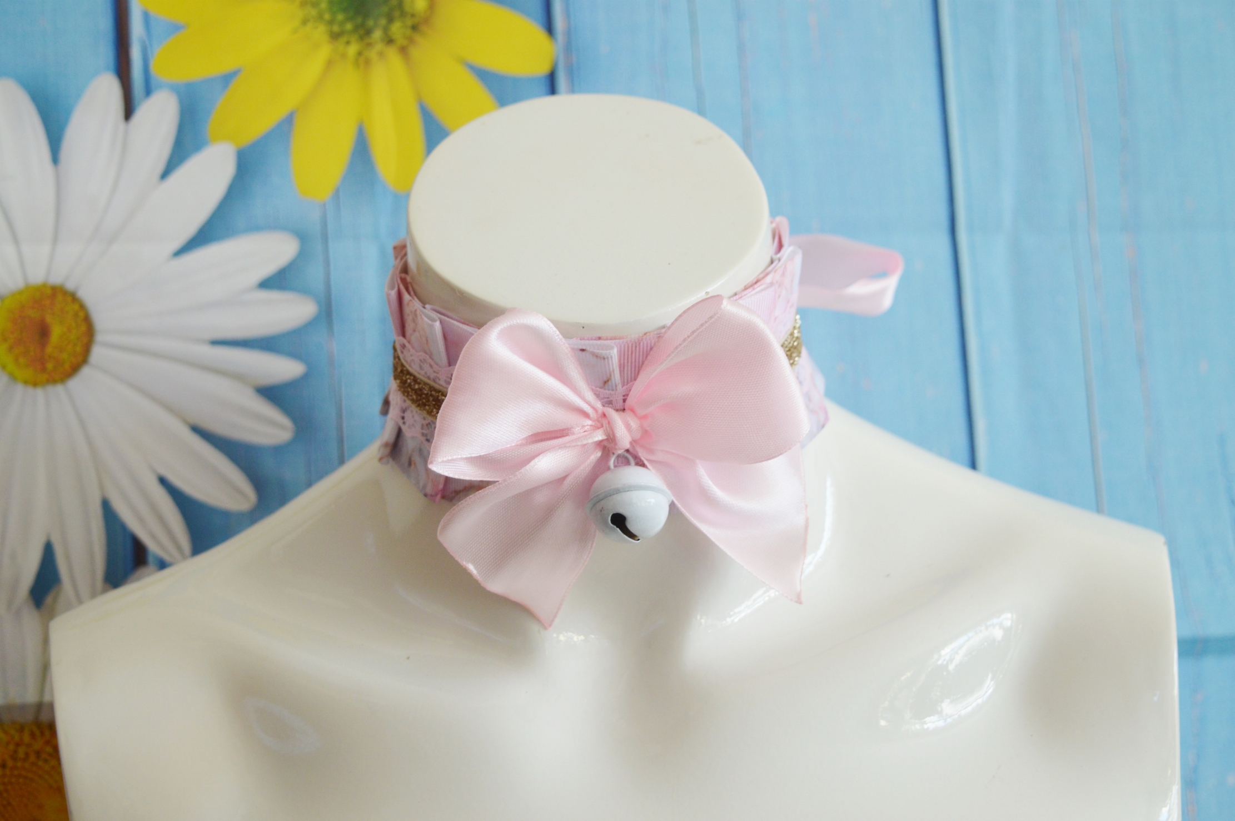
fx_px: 2313
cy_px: 410
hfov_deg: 29.9
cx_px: 618
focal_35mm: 68
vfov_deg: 20.1
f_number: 5
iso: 450
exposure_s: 1/80
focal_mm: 45
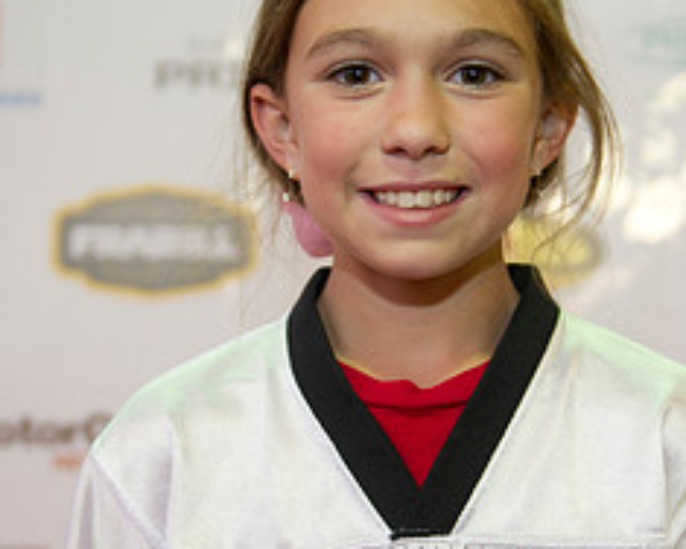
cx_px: 426
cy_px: 348
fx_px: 1787
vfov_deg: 17.4
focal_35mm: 88
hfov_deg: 21.7
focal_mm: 38
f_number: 2.8
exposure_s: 1/80
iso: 1000
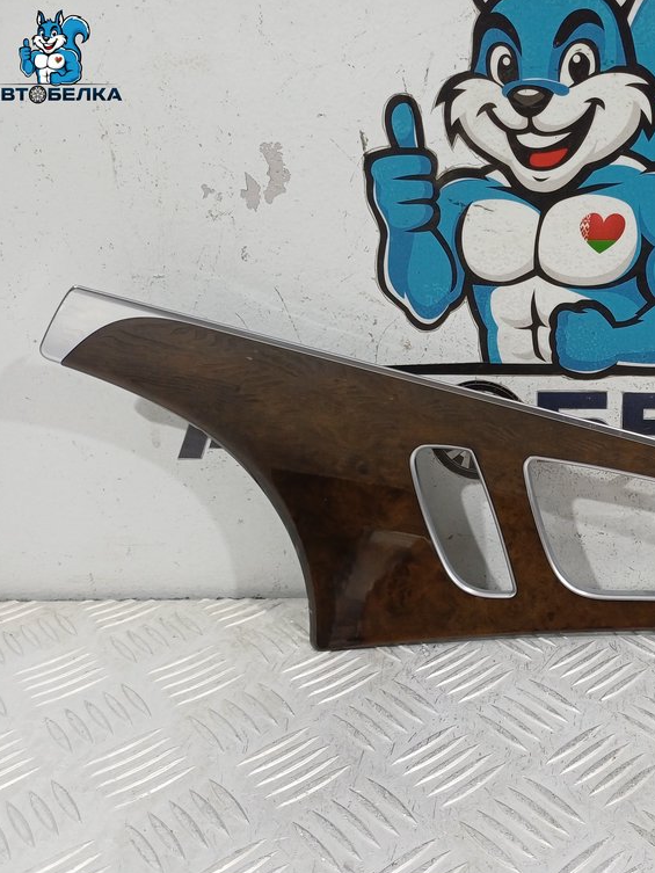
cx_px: 560
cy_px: 441
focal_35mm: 34
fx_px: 858
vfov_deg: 53.9
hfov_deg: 39.5
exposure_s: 1/50
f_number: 1.8
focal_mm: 4.65
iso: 125
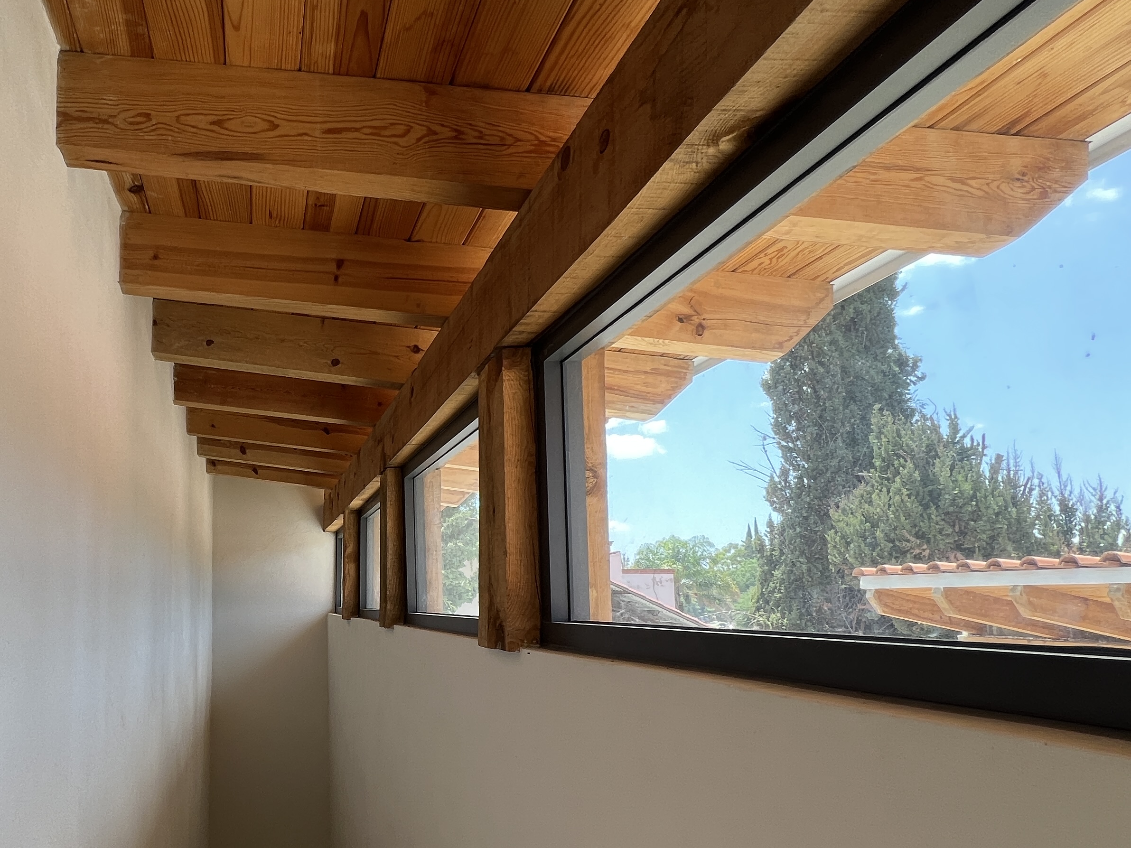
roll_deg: -2.1
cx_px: 227
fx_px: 719
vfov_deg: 60.4
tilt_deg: +6.1
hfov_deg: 69.1
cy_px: 522
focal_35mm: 22
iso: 32
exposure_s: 1/155
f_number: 1.8
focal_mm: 1.57
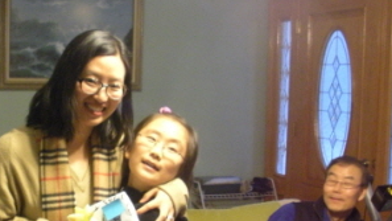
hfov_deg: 31.4
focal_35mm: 66
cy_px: 178
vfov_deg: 18.1
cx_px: 102
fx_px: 686
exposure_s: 1/9
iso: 400
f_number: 3.5
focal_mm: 6.3
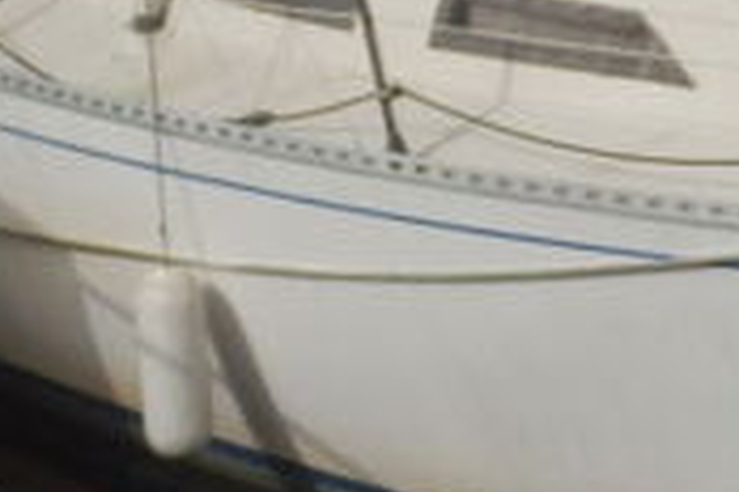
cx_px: 518
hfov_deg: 8.9
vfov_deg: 5.9
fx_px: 4721
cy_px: -131
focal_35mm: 230
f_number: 12
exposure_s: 1/160
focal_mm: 10.8
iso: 80
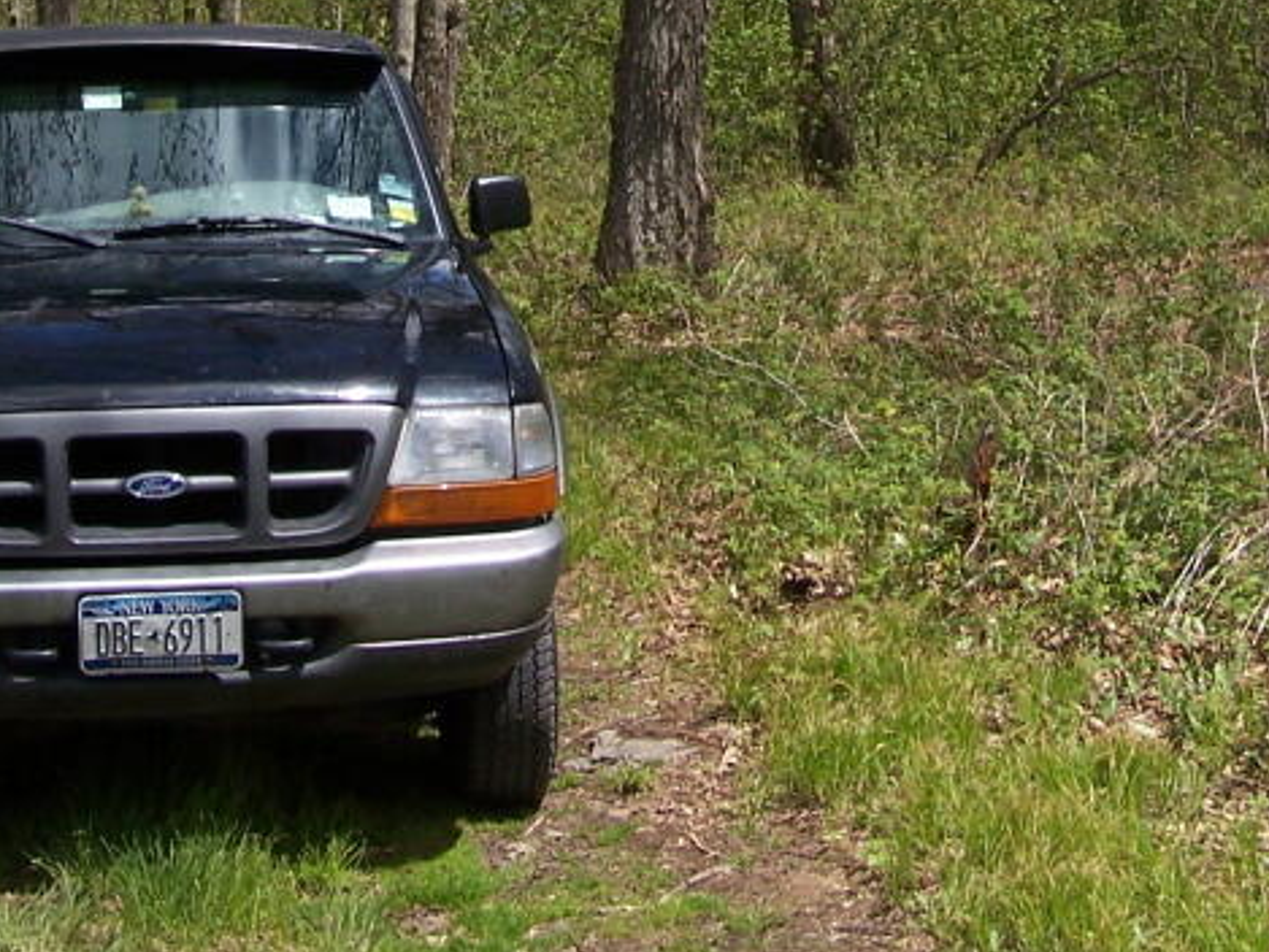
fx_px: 3044
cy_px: -14
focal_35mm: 83
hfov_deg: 23.5
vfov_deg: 17.4
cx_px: 685
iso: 80
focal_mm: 6.3
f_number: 4
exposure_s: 1/800
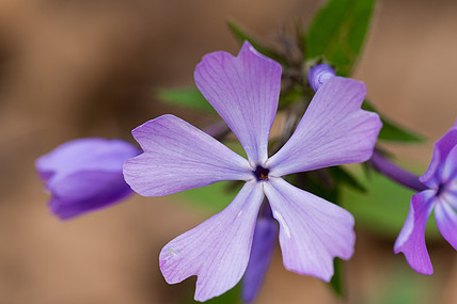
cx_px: 291
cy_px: 145
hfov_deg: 13.3
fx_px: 1954
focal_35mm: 154
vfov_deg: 8.9
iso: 100
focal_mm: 105
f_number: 8
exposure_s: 1/60
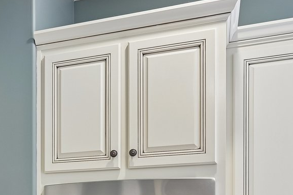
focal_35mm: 59
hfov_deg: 31.5
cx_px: -1
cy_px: 239
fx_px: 478
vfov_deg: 21.3
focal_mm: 16.5
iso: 400
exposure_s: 1/6
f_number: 8
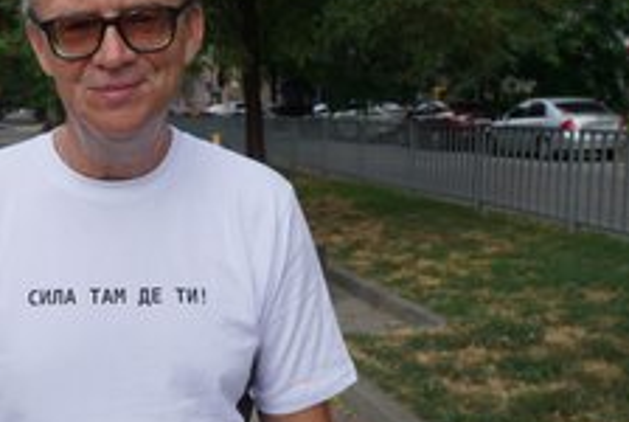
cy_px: 204
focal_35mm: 51
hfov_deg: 37.9
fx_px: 890
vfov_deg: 26.6
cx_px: 154
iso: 100
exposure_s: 1/250
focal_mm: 19
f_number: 5.6
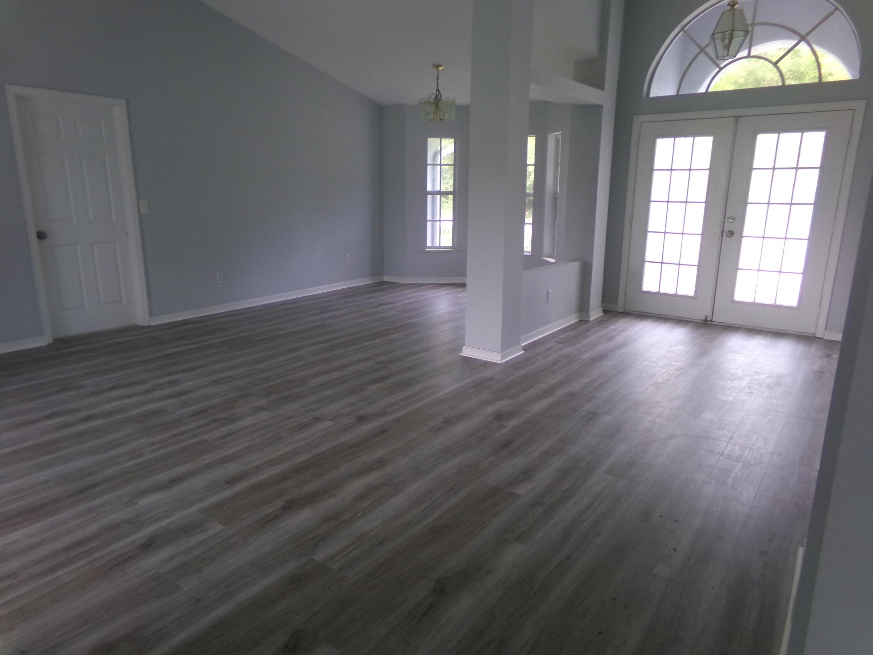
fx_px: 605
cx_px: 436
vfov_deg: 56.8
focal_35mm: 24
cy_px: 328
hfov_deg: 71.6
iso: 200
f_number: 3.7
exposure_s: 1/20
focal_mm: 4.3
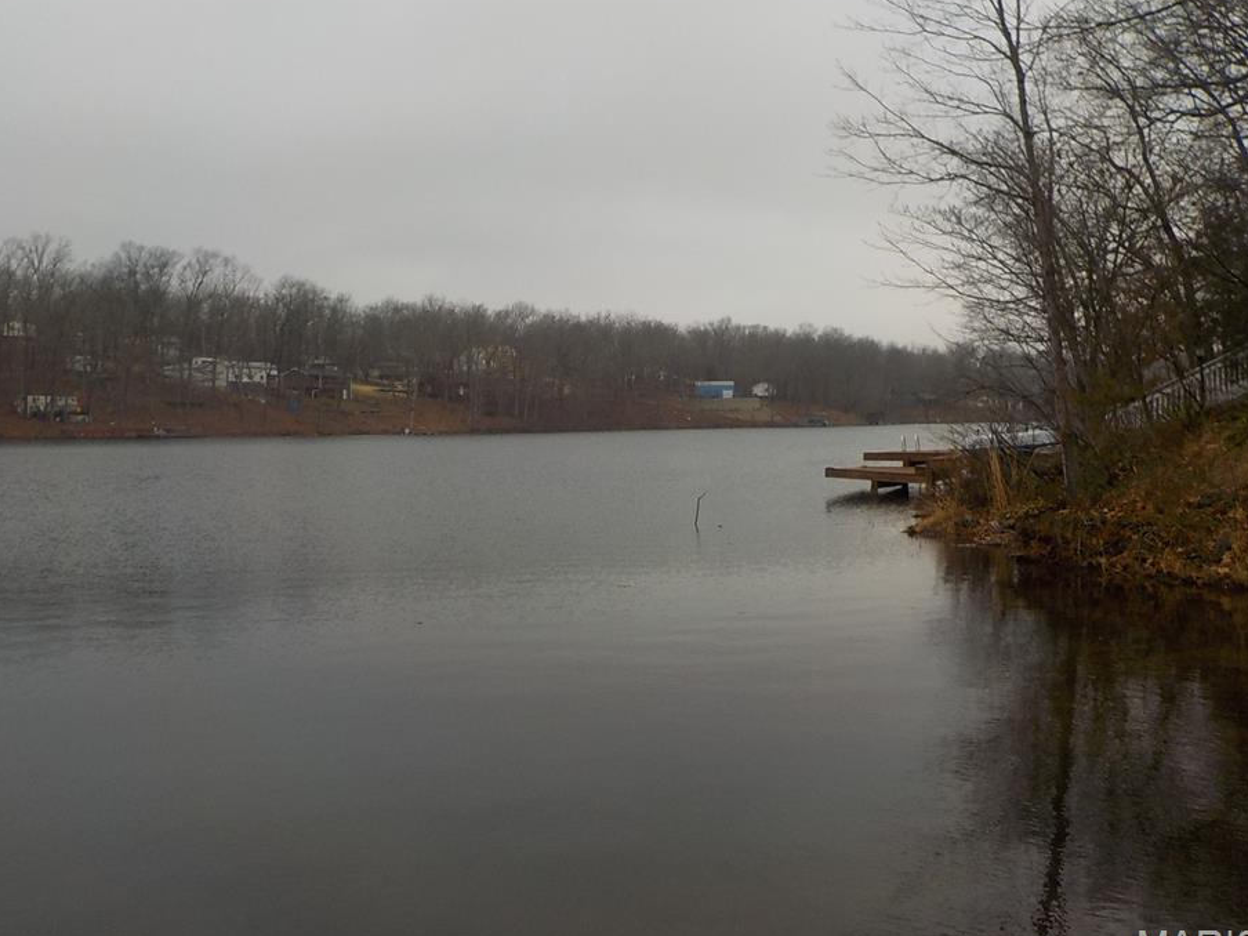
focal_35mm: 34
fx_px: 1226
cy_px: 445
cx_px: 569
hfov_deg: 53.9
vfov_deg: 41.8
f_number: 3.3
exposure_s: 1/500
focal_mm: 4.1
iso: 125
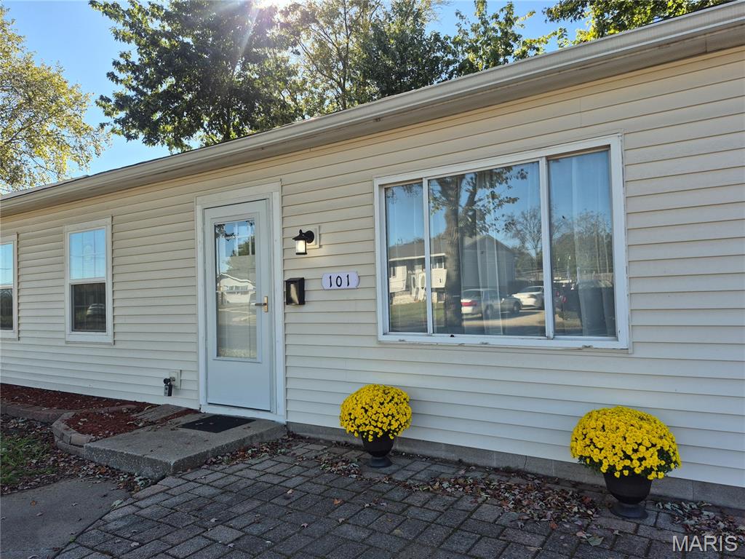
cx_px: 372
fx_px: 495
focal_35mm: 23
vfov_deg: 58.9
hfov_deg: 73.9
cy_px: 280
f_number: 1.8
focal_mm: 5.4
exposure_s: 1/732
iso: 25
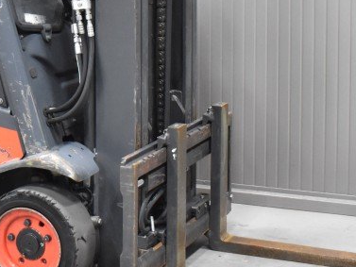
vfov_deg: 13.8
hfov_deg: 18.2
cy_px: -20
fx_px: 1086
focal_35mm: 106
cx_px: 8
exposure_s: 1/40
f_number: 3.8
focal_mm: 23
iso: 1600
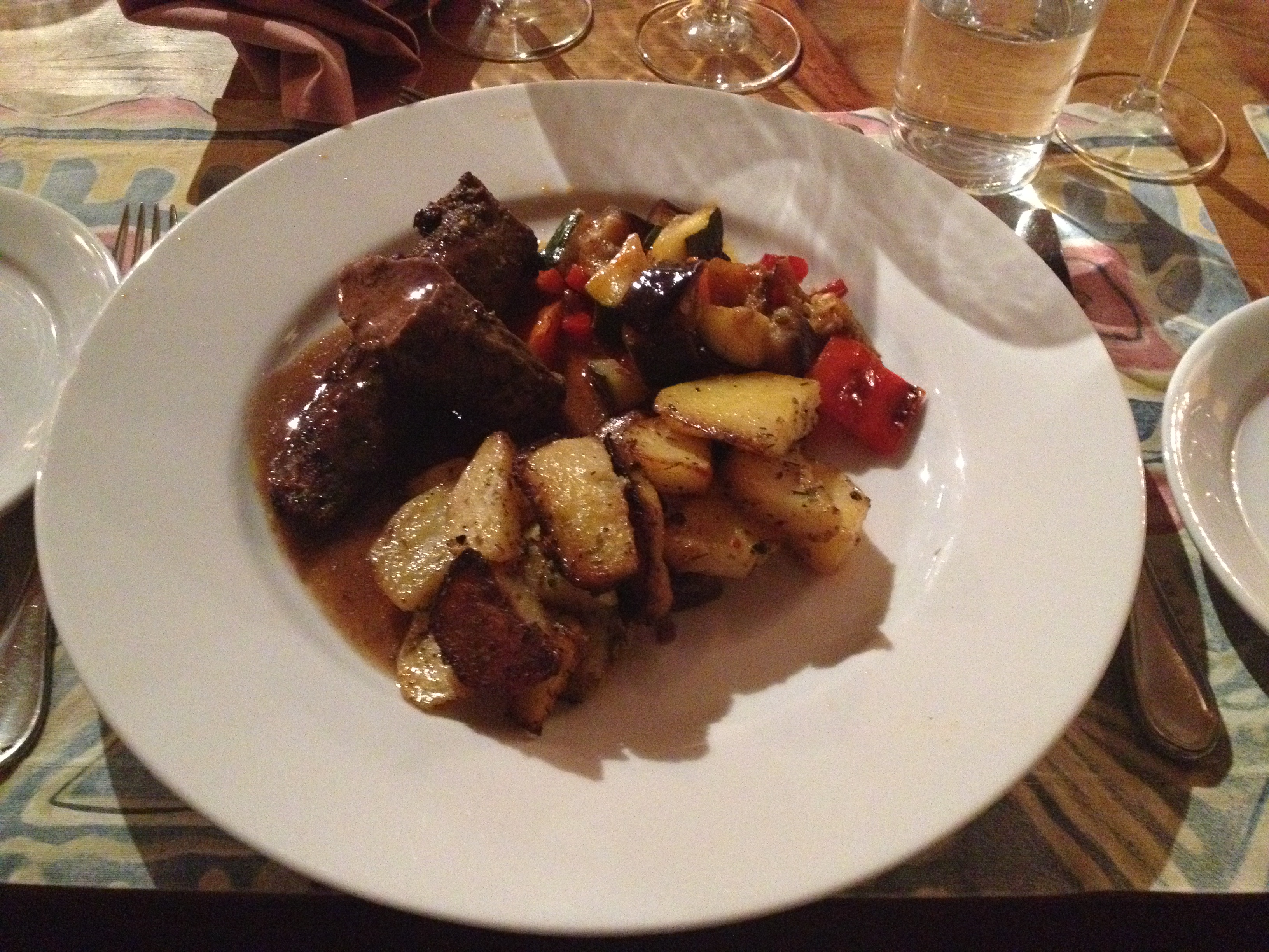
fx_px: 1283
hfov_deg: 52.6
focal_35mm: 35
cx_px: 634
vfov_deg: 40.7
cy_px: 476
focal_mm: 4.28
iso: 800
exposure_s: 1/15
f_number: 2.4
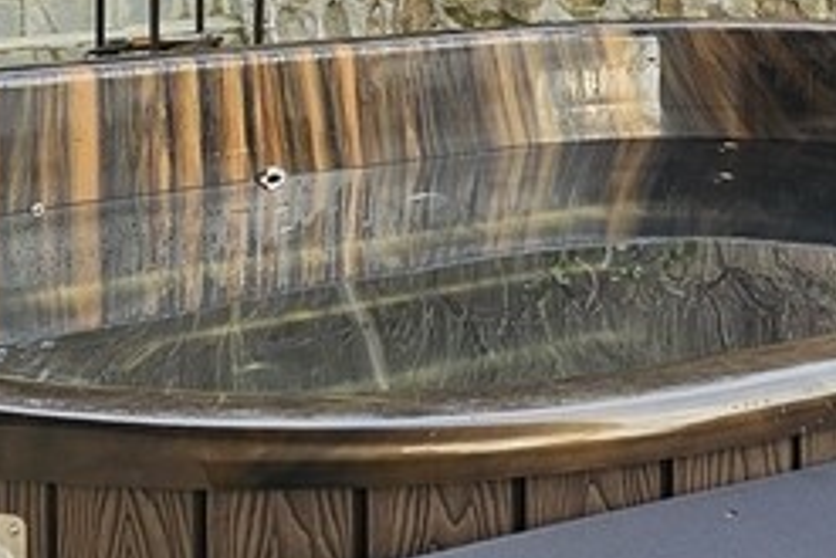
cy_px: -169
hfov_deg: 20.5
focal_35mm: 99
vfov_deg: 13.3
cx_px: 606
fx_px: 2300
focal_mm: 6.3
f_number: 1.7
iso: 16
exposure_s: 1/180
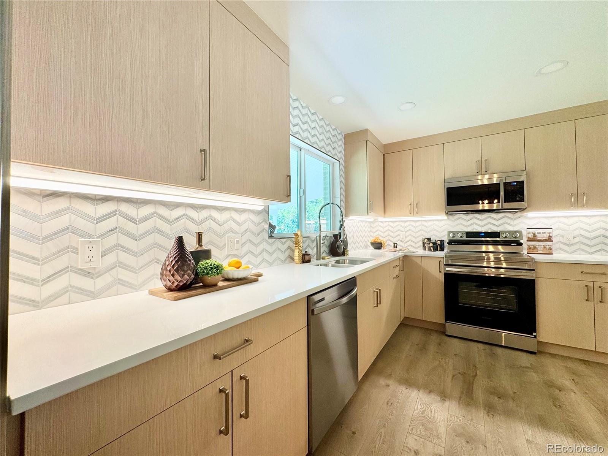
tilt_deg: +0.0
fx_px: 246
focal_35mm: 14
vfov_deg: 85.7
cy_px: 228
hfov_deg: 102.1
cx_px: 304
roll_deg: +0.5
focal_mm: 2.22
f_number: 2.2
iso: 50
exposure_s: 1/120
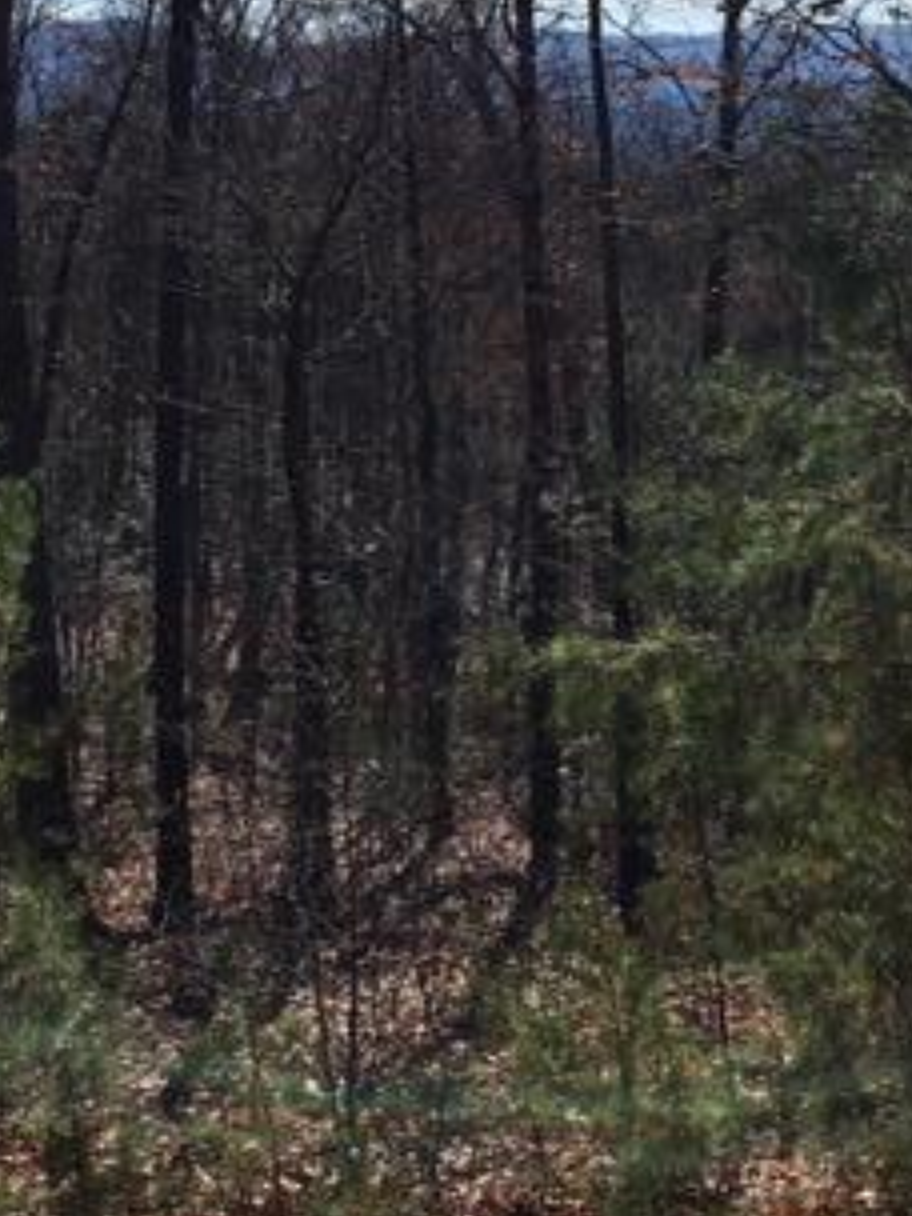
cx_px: 424
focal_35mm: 61
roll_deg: +3.0
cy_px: 244
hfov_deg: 24.0
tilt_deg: -3.6
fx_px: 2143
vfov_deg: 30.9
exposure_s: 1/2137
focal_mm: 4.15
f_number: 2.2
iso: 25
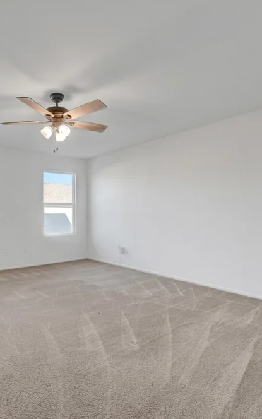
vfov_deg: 79.7
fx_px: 251
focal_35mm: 22
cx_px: 75
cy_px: 211
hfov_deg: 53.3
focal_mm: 14
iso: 800
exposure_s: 1/13
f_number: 8
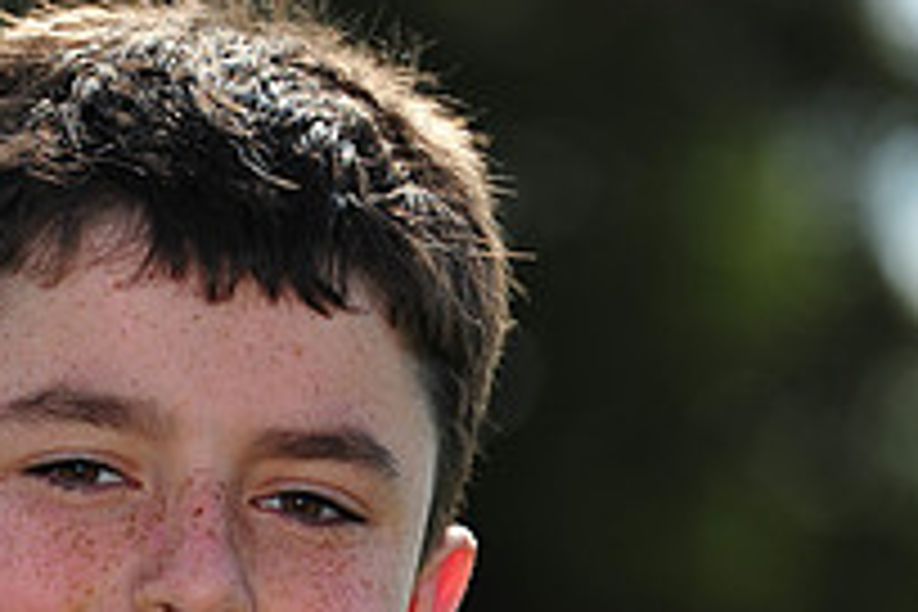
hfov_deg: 3.6
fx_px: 14483
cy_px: 1134
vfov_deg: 2.4
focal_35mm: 568
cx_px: 90
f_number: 4.5
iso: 200
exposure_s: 1/800
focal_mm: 200
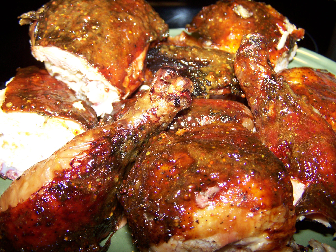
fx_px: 369
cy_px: 126
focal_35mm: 38
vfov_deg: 37.7
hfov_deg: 49.0
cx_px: 168
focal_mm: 6.3
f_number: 2.8
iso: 80
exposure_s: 1/60
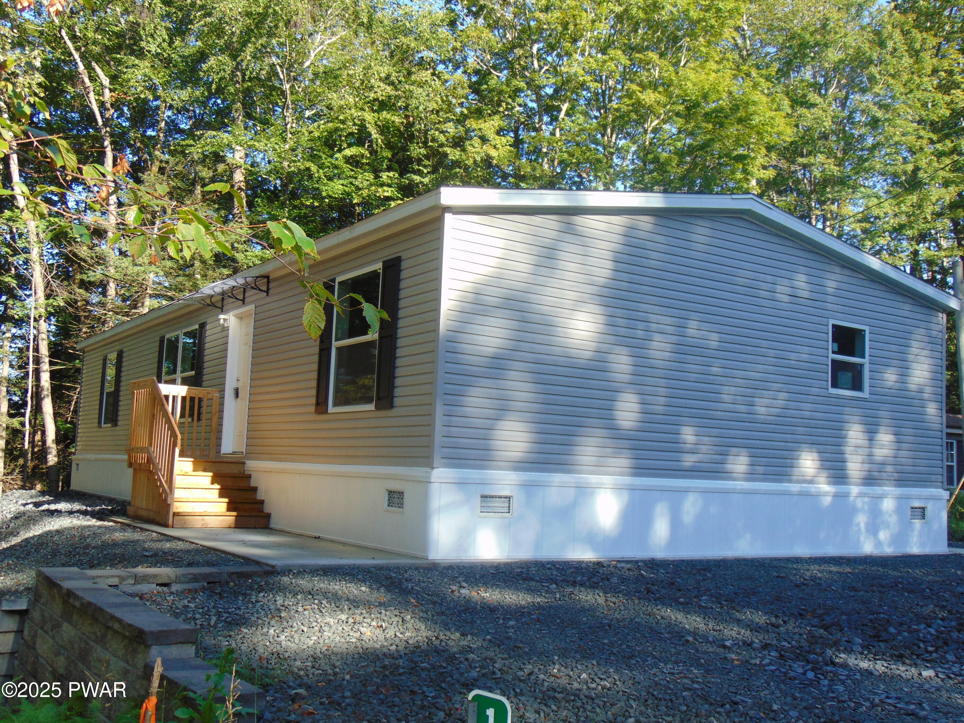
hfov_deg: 52.6
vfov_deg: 40.7
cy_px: 362
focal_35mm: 35
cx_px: 482
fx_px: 975
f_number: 3.2
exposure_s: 1/250
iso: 80
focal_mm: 6.3
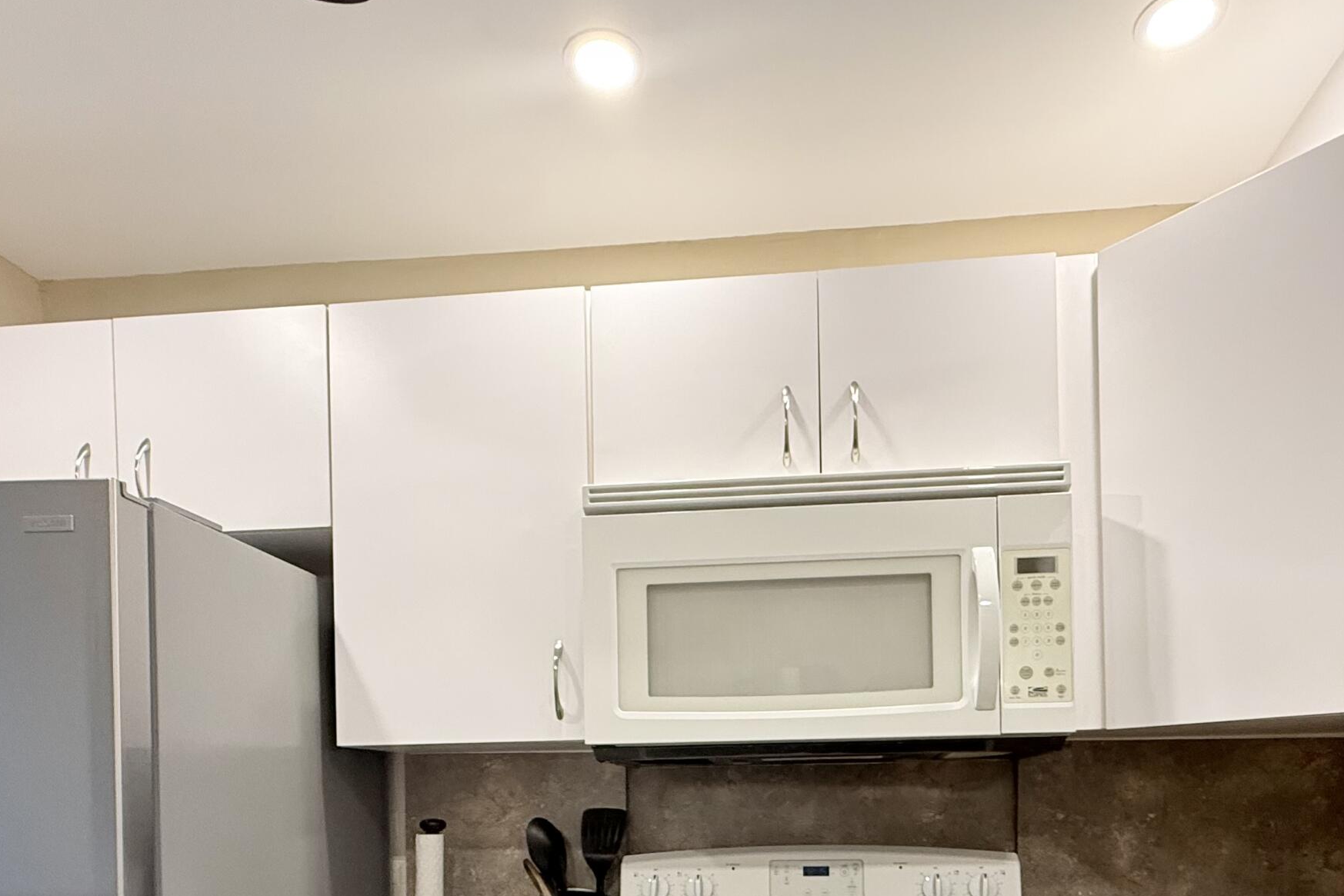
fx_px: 933
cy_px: 806
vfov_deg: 46.3
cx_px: 730
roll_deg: +0.6
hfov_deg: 71.4
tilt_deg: -0.2
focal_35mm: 25
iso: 320
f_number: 2.2
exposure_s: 1/120
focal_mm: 2.22
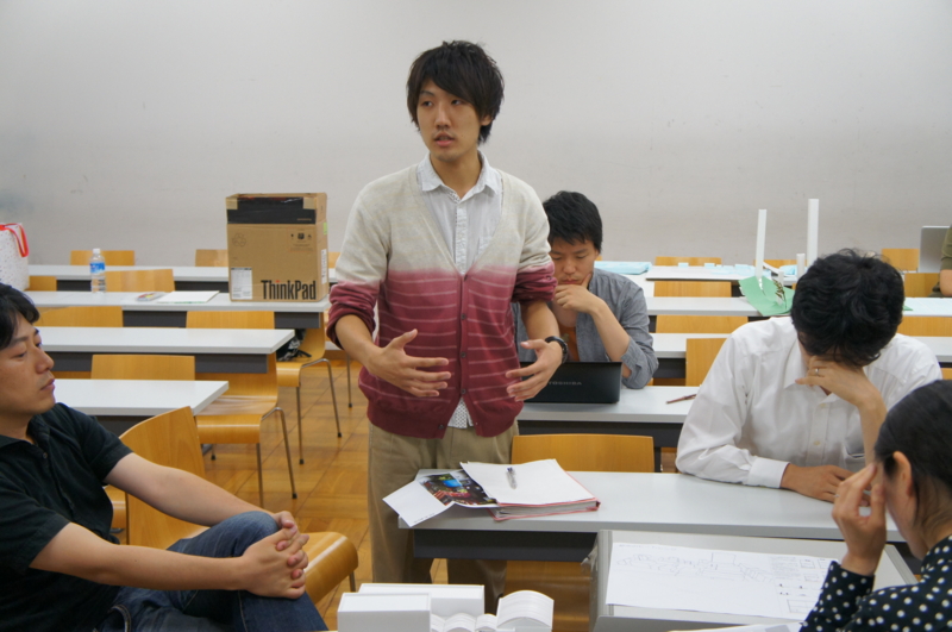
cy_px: 316
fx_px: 1188
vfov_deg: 29.8
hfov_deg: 43.7
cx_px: 476
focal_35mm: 45
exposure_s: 1/160
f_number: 4
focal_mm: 30
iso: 1000
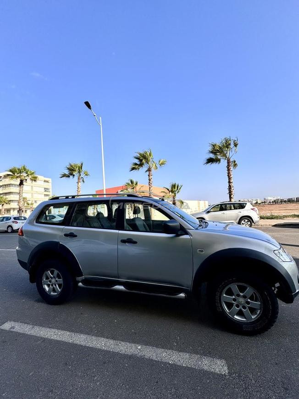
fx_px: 161
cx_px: 150
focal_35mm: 14
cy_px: 200
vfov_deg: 102.1
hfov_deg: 85.7
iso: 40
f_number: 2.2
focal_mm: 2.22
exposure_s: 1/1395
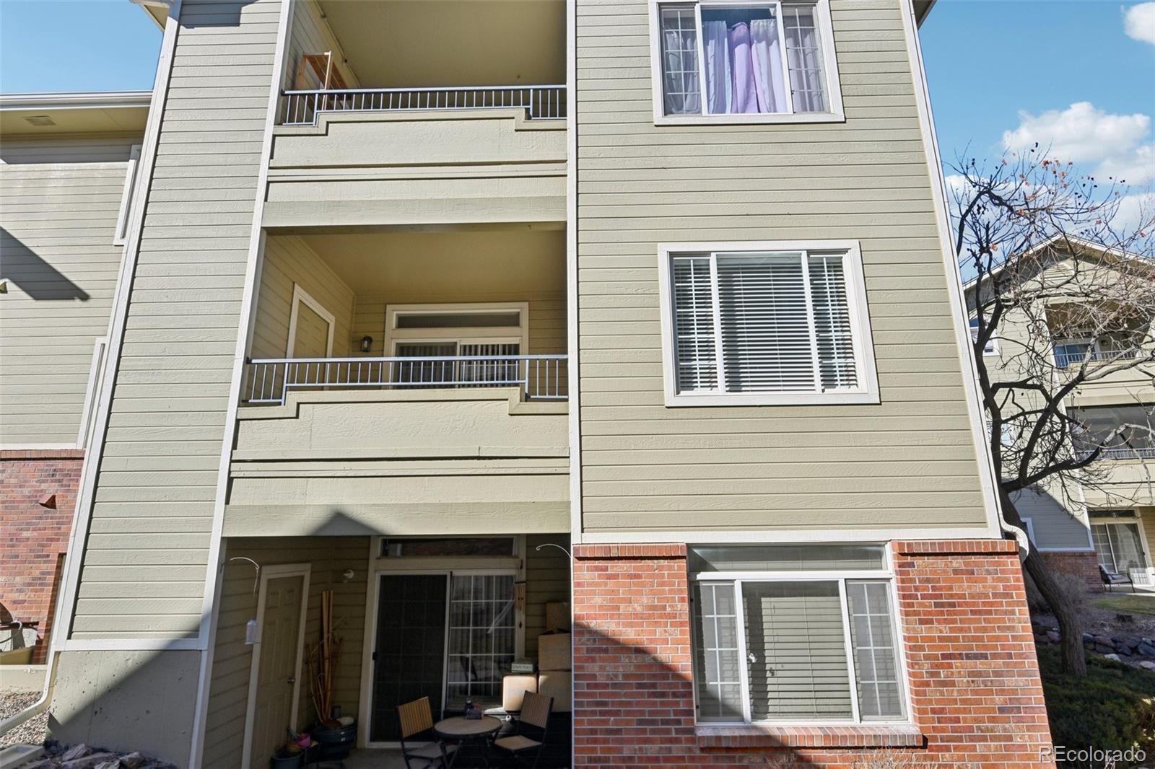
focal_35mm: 18
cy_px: 384
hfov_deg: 88.4
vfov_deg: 65.9
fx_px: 593
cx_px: 578
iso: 64
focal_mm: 18.5
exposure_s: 1/80
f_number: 13
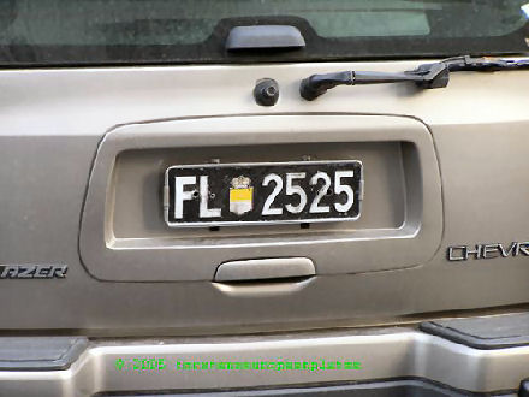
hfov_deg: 10.5
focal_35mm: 189
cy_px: 198
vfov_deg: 7.9
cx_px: 264
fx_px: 2888
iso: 80
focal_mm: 31.3
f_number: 3.2
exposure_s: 1/40
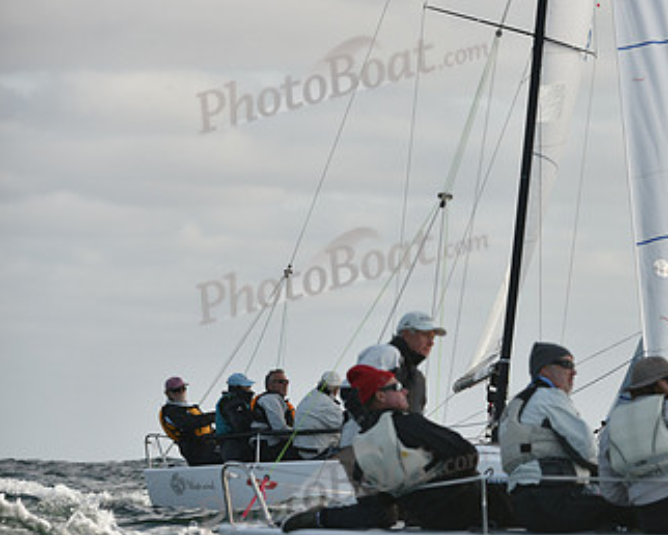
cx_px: 597
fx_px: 7023
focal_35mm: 355
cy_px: 349
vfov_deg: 4.4
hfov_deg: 5.4
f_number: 7.1
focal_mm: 210
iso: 320
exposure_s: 1/1000
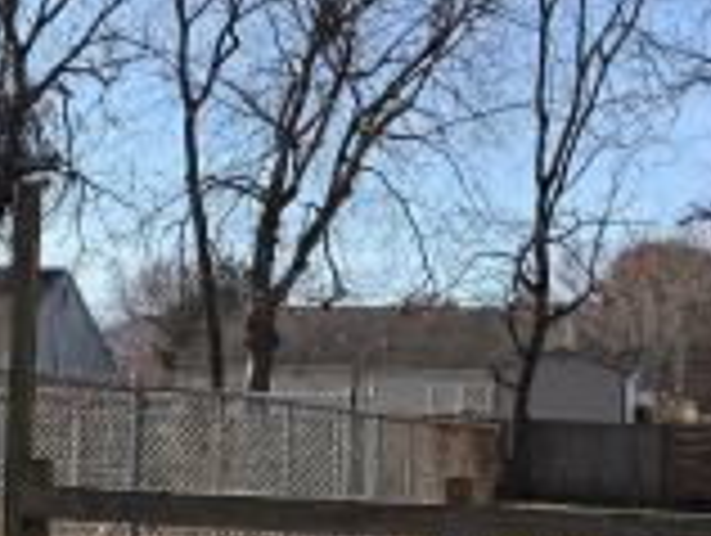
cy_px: 541
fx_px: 2078
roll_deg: -0.5
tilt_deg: -1.0
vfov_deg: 14.4
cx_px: 88
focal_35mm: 101
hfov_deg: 19.1
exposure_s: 1/3584
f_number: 1.78
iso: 80
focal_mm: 6.76
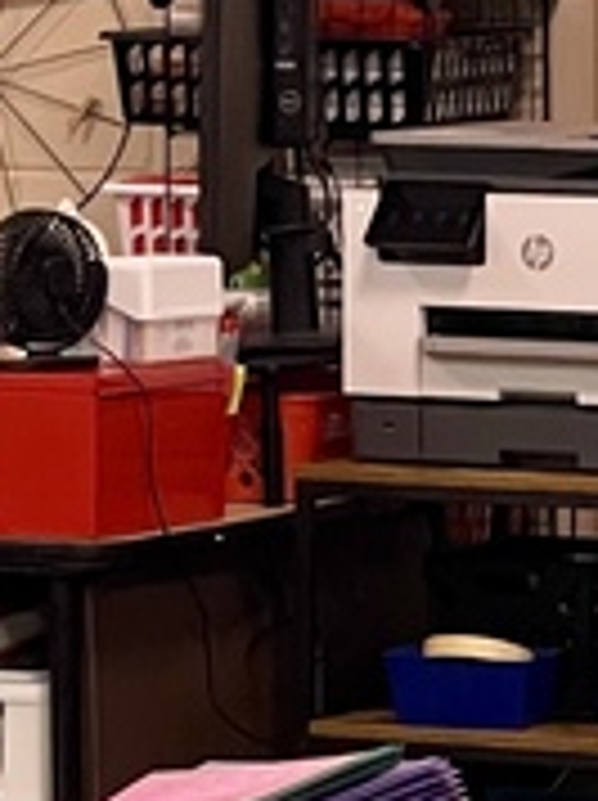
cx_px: 81
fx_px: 8520
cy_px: -176
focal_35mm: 369
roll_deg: -0.5
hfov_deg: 4.0
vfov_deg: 5.4
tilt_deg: -0.1
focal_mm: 7.5
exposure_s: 1/60
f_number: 2.2
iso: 320
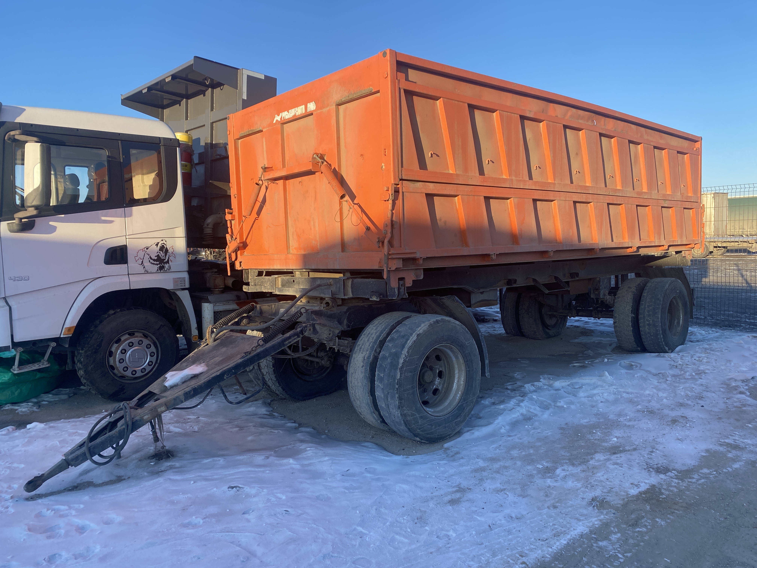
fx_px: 569
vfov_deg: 53.1
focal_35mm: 26
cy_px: 284
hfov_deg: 67.3
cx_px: 378
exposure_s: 1/949
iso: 32
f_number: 1.8
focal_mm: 4.25
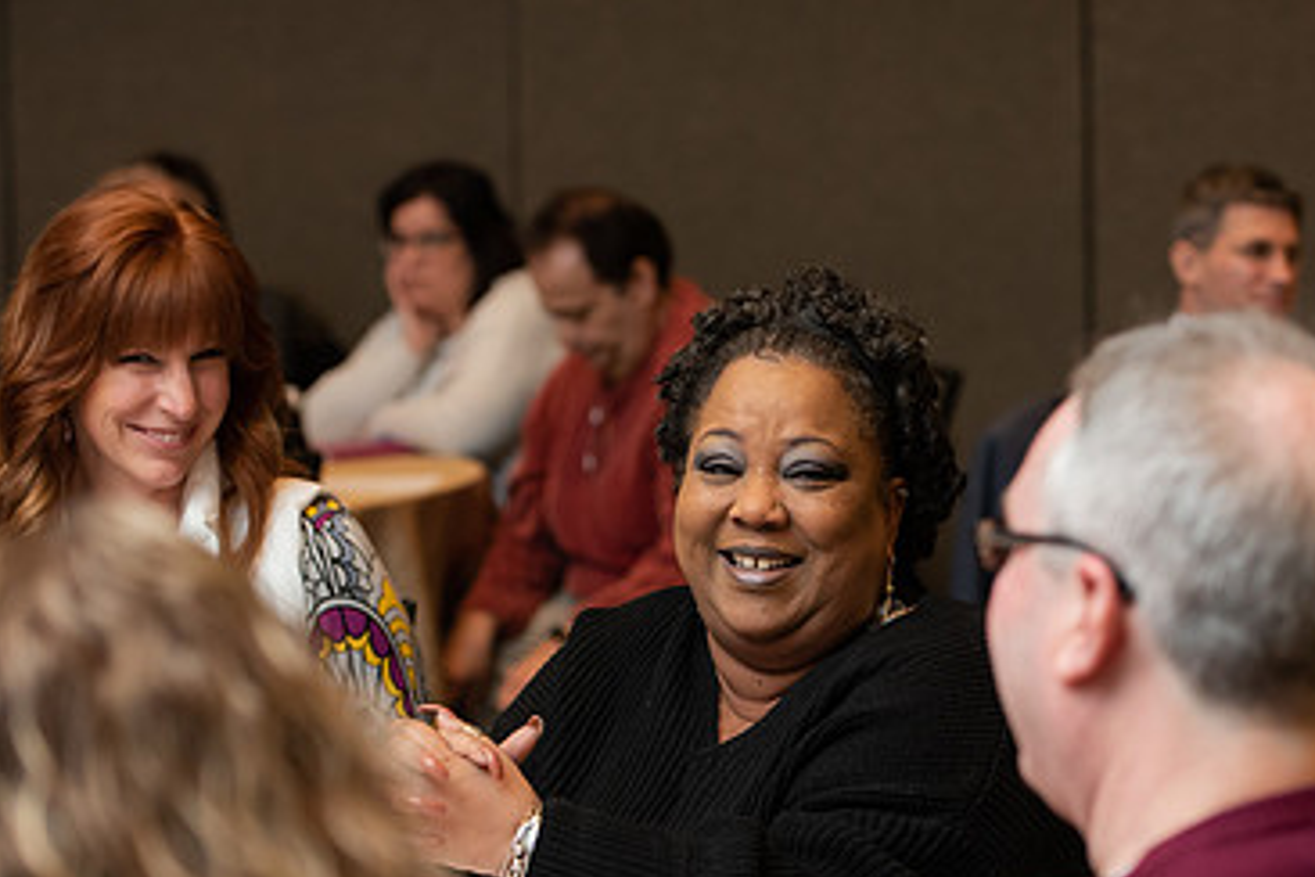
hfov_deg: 18.4
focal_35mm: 111
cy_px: 663
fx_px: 4054
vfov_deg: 12.3
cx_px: 744
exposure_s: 1/160
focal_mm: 70
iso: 1250
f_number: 3.5
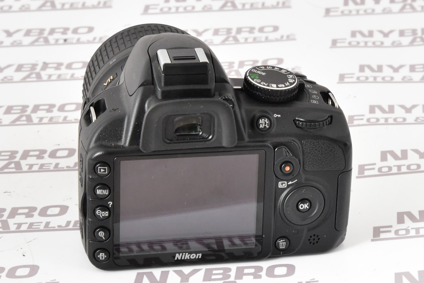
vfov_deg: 20.6
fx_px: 777
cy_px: 142
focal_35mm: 66
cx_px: 212
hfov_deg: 30.5
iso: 3200
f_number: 11
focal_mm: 66
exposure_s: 1/60
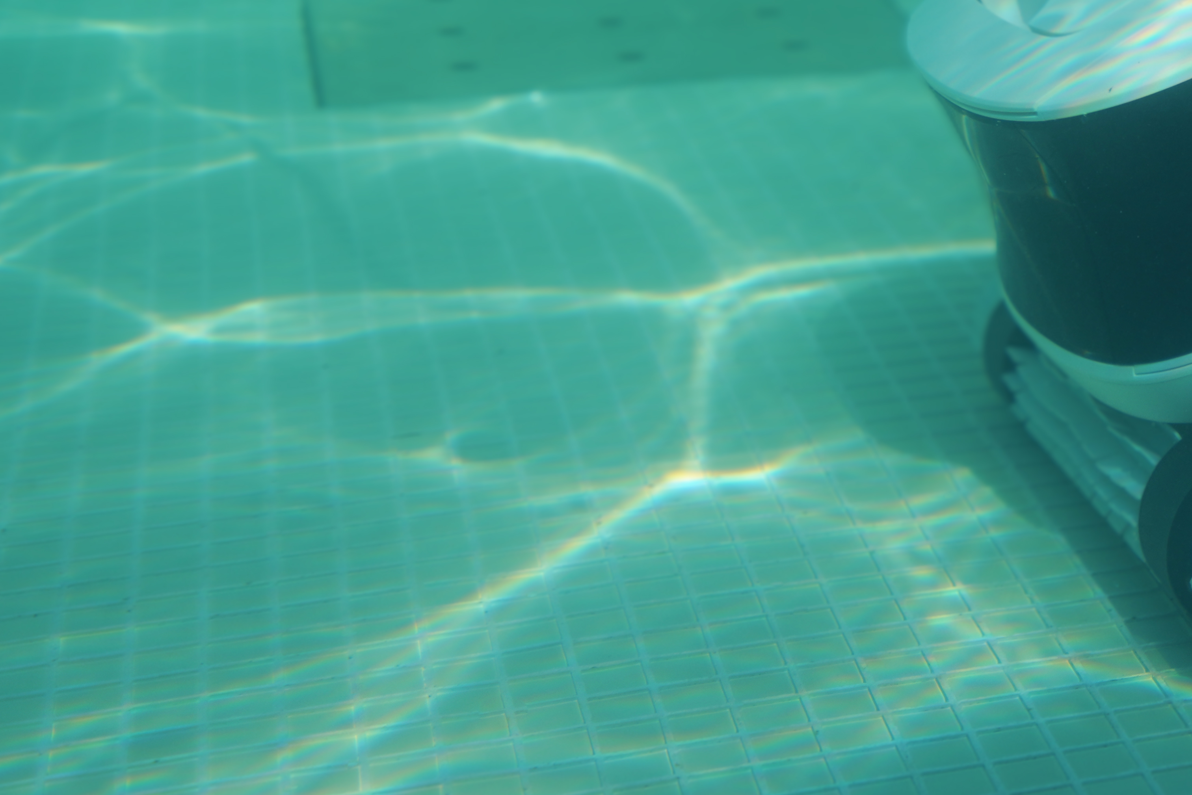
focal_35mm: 92
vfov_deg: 14.6
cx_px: 1415
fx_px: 3047
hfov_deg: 20.7
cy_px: -6
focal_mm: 35
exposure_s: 1/400
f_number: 6.3
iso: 100
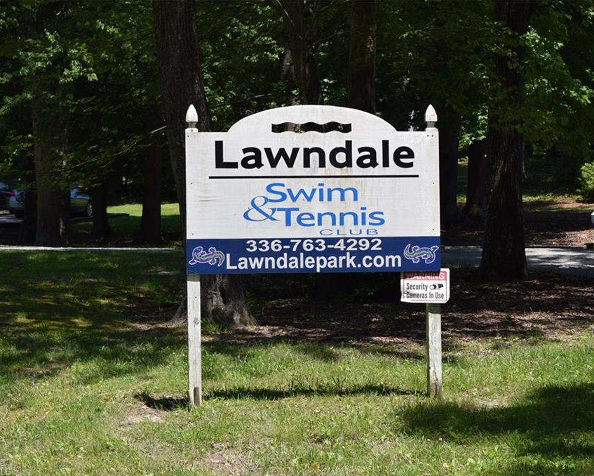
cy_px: 239
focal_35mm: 94
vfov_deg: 16.4
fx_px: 1645
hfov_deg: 20.5
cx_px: 323
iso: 200
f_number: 9
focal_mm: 55
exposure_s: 1/320
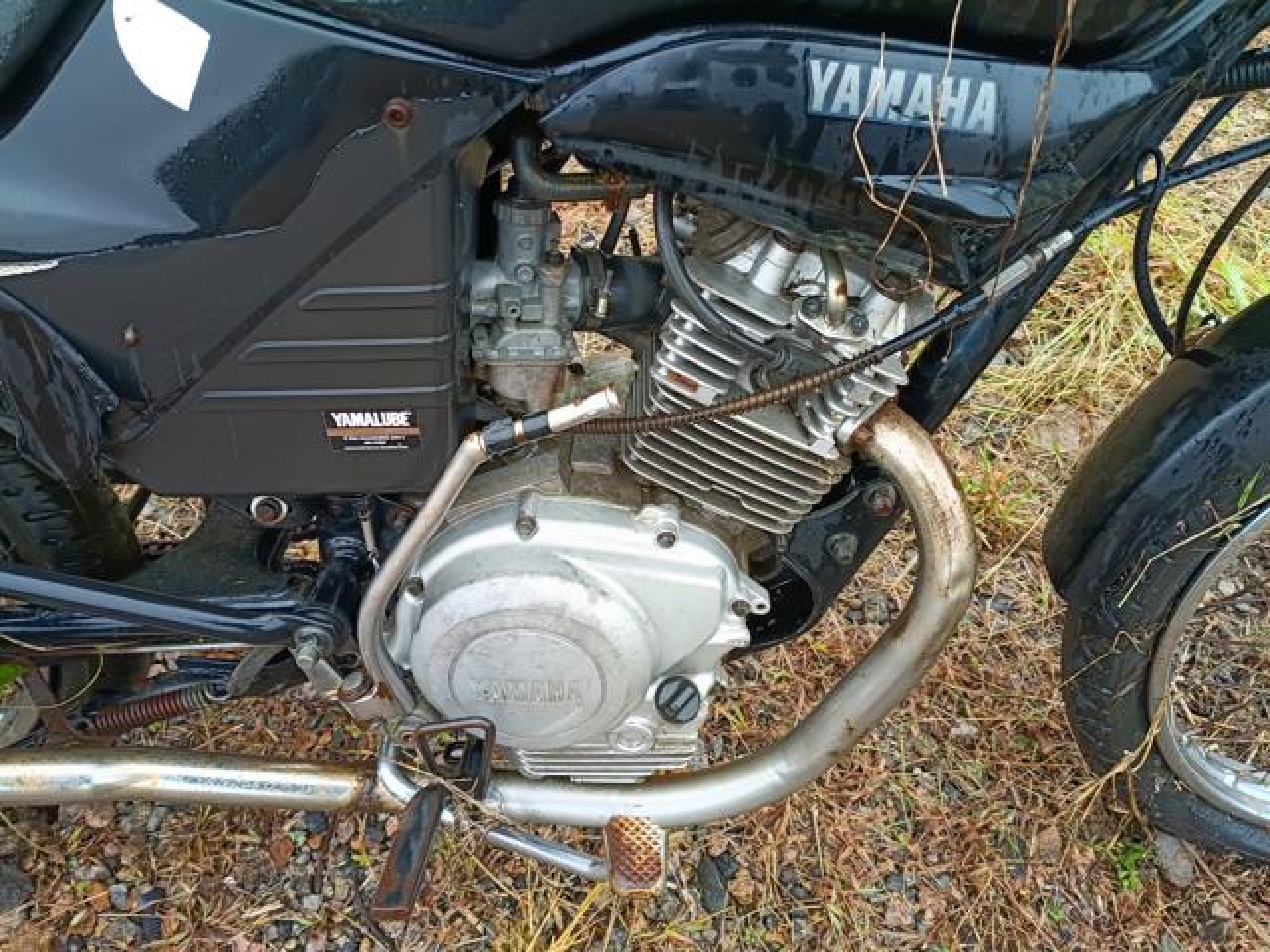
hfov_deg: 67.3
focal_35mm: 26
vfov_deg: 53.1
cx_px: 635
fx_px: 954
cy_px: 476
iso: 175
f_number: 1.8
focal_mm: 4.81
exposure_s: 1/120
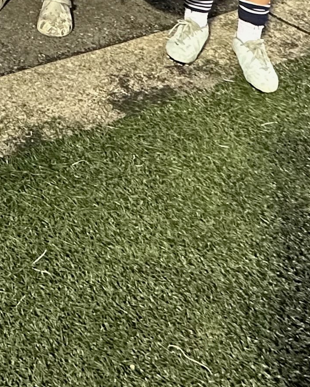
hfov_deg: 20.1
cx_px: -191
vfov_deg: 23.0
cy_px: -231
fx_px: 711
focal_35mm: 62
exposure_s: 1/60
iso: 400
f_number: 2.2
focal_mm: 2.22
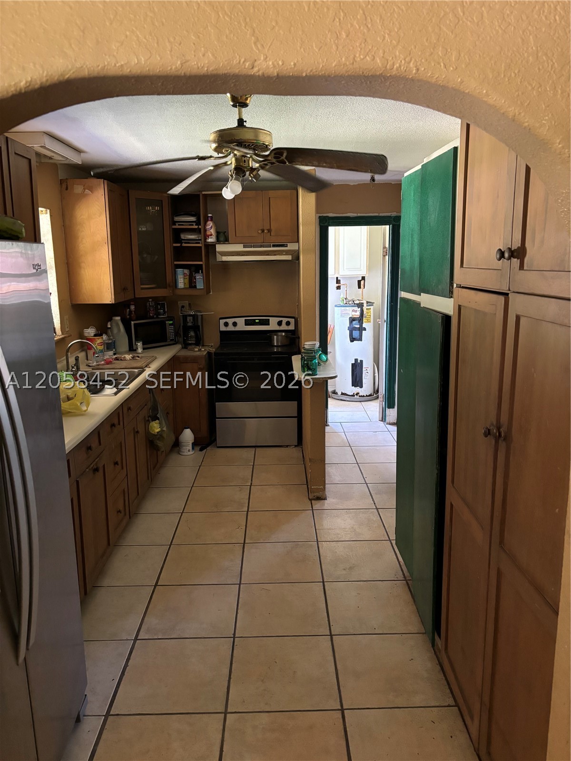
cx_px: 286
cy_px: 380
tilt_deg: -12.3
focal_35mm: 26
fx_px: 572
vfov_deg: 67.3
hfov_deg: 53.1
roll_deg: +0.2
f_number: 1.6
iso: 640
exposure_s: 1/40
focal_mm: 5.96
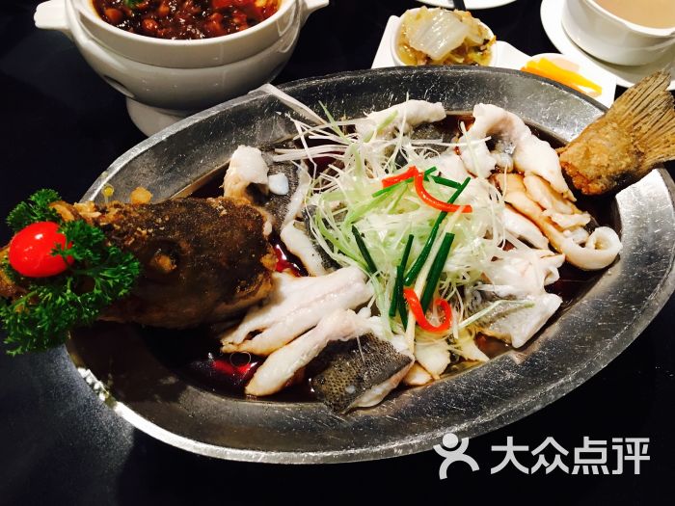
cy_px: 253
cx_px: 338
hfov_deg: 61.7
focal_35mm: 29
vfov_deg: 48.2
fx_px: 565
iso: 80
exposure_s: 1/17
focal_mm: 4.15
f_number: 2.2
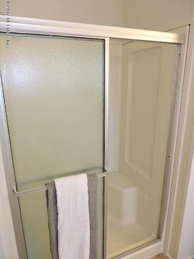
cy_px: 130
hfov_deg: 56.8
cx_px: 97
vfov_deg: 71.6
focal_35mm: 24
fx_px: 179
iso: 200
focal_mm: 4.3
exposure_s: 1/40
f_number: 3
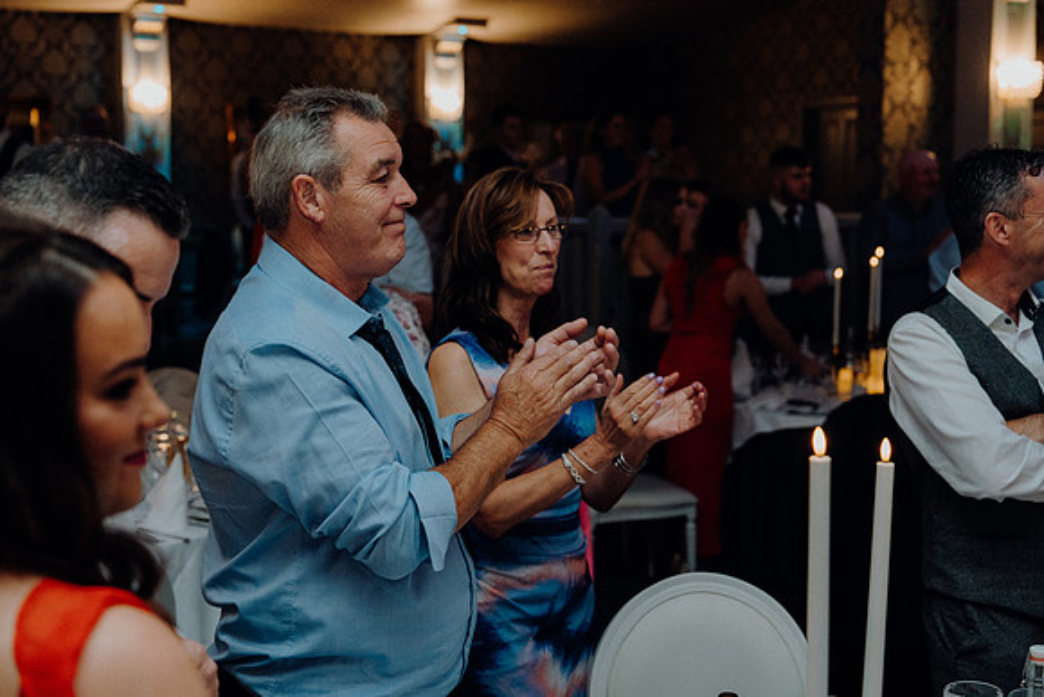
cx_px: 522
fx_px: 1450
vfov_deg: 27.0
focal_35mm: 50
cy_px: 348
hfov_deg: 39.6
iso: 2500
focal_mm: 50
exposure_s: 1/160
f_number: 3.5
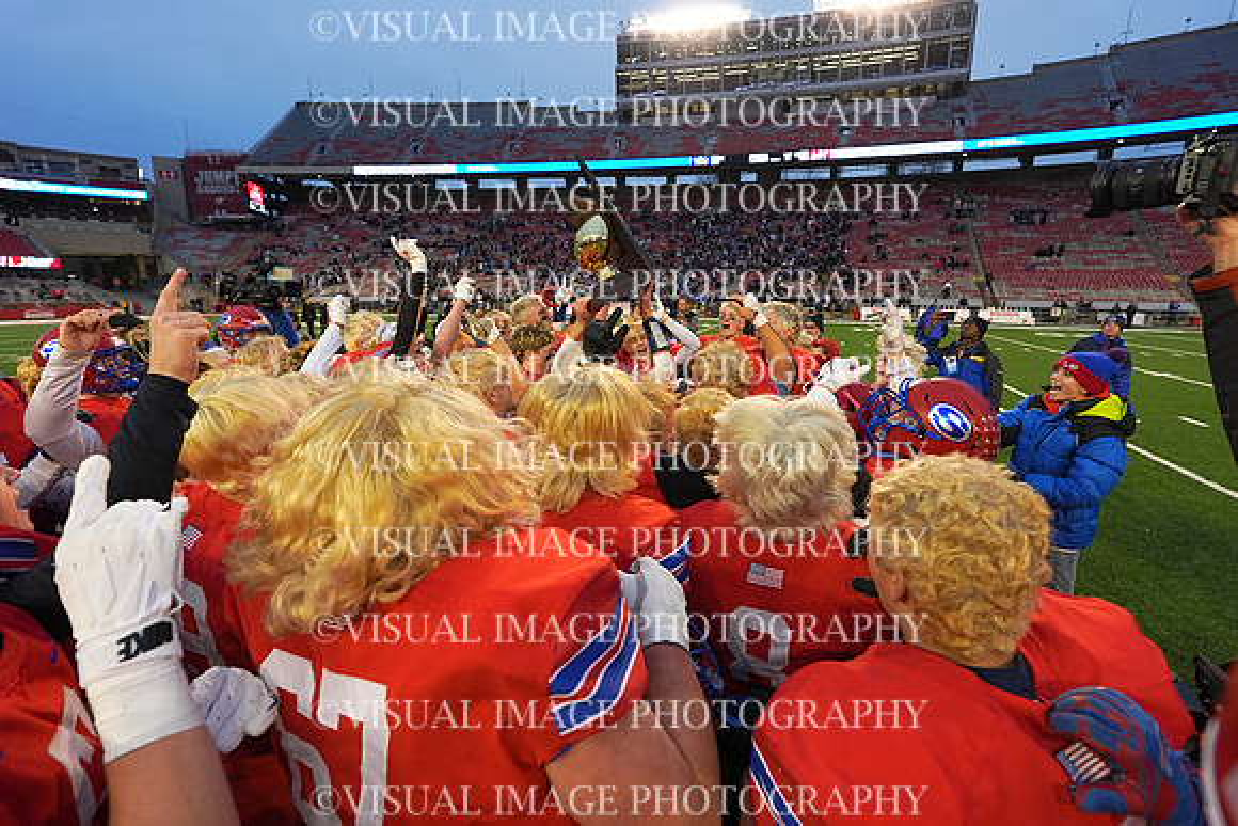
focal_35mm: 16
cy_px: 413
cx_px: 619
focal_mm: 16
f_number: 4
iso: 1600
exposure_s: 1/1000
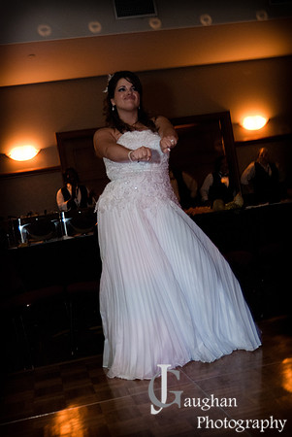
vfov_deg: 43.6
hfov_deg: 29.9
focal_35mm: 45
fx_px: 546
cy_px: 218
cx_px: 146
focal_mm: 30
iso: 640
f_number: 2.8
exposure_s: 1/60
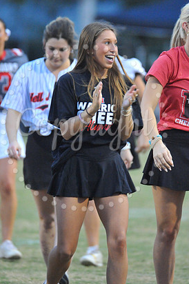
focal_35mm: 845
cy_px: 127
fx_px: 6665
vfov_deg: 2.4
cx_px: 84
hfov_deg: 1.6
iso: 6400
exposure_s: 1/125
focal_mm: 600
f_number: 6.3
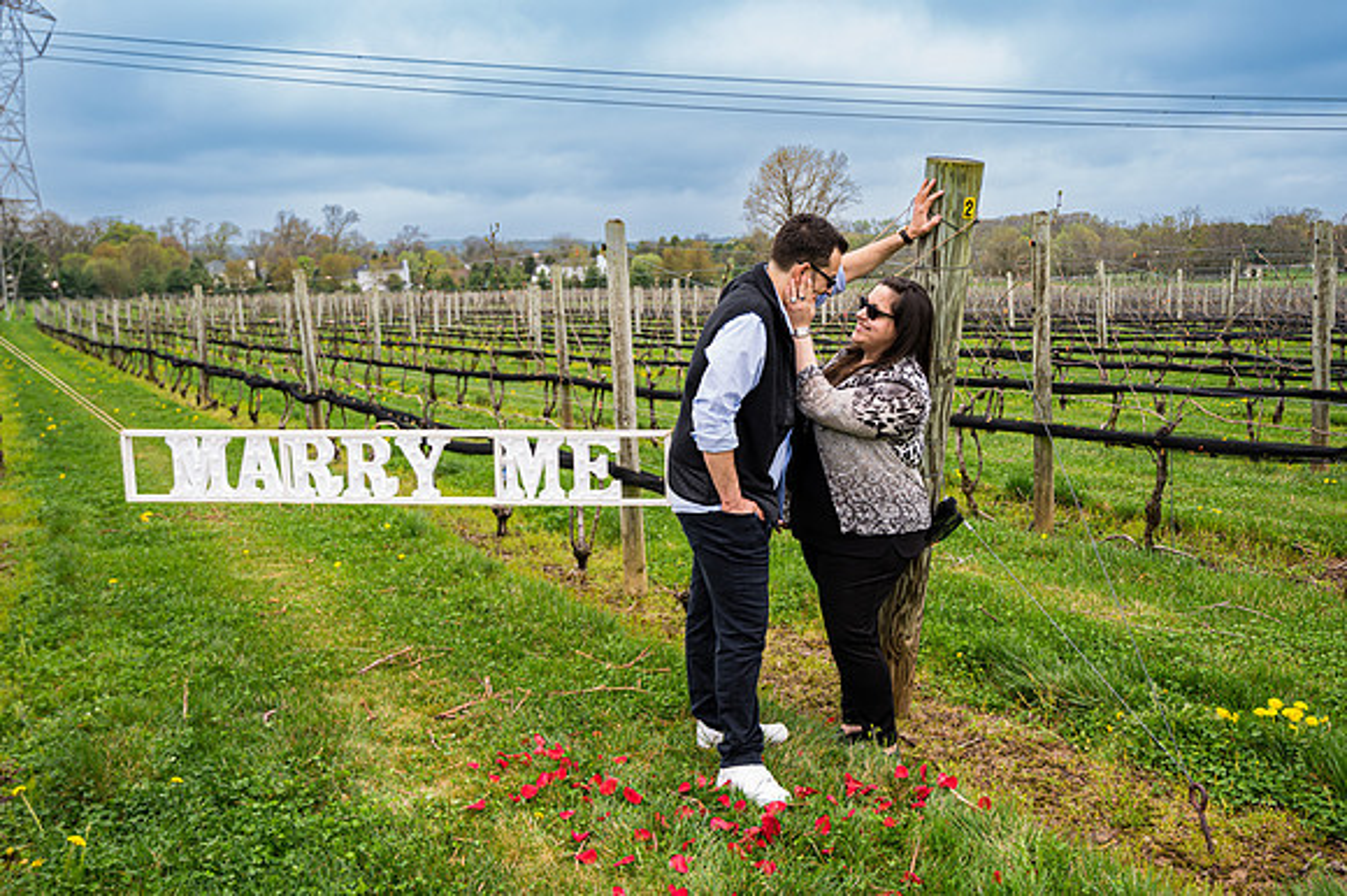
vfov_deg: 40.3
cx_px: 675
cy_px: 443
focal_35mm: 33
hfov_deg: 57.8
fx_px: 1220
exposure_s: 1/200
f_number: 4
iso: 64
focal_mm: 31
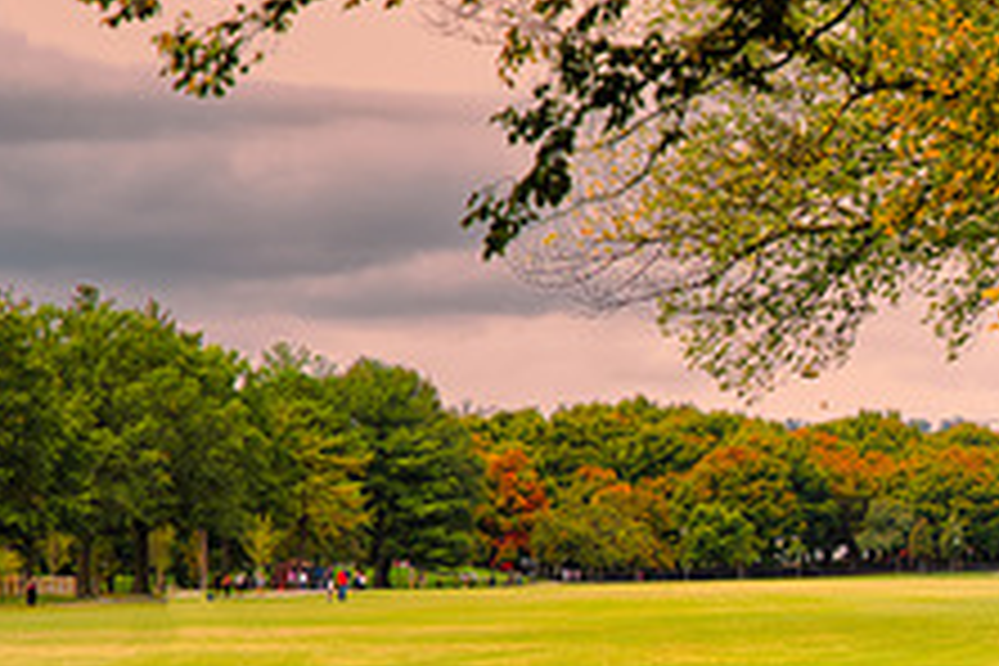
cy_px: 459
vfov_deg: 7.3
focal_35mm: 189
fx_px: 5244
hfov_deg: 10.7
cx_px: 1233
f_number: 2.8
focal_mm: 70
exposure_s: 1/400
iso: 100
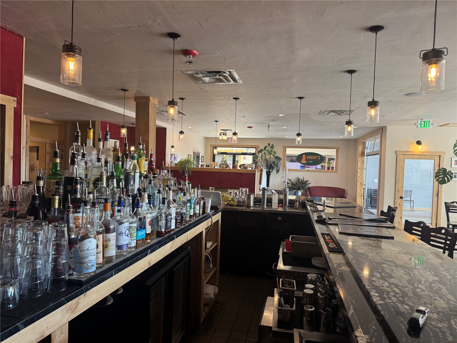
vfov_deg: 56.8
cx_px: 228
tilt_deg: -1.6
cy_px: 172
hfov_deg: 71.6
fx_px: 317
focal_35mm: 24
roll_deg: -1.9
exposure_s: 1/60
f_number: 1.78
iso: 200
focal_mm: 6.76
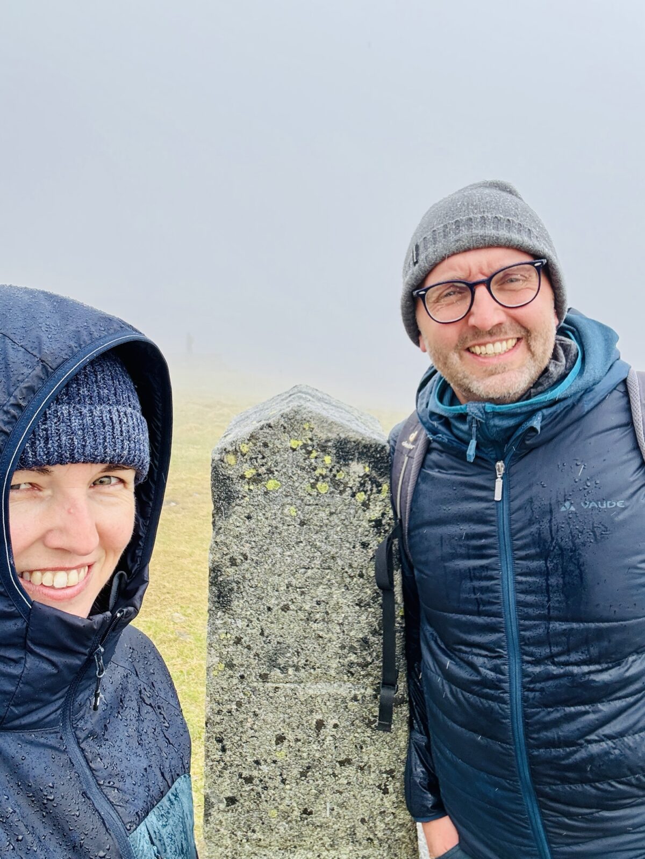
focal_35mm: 30
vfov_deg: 60.0
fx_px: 745
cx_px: 322
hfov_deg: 46.8
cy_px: 430
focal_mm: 2.69
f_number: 1.9
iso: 25
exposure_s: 1/381
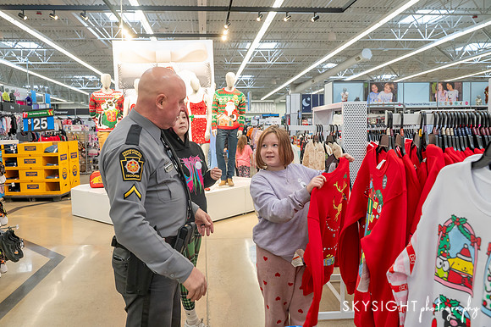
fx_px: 392
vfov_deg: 45.3
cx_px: 240
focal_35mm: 29
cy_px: 161
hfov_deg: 64.1
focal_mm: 28
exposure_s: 1/320
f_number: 5
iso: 3200
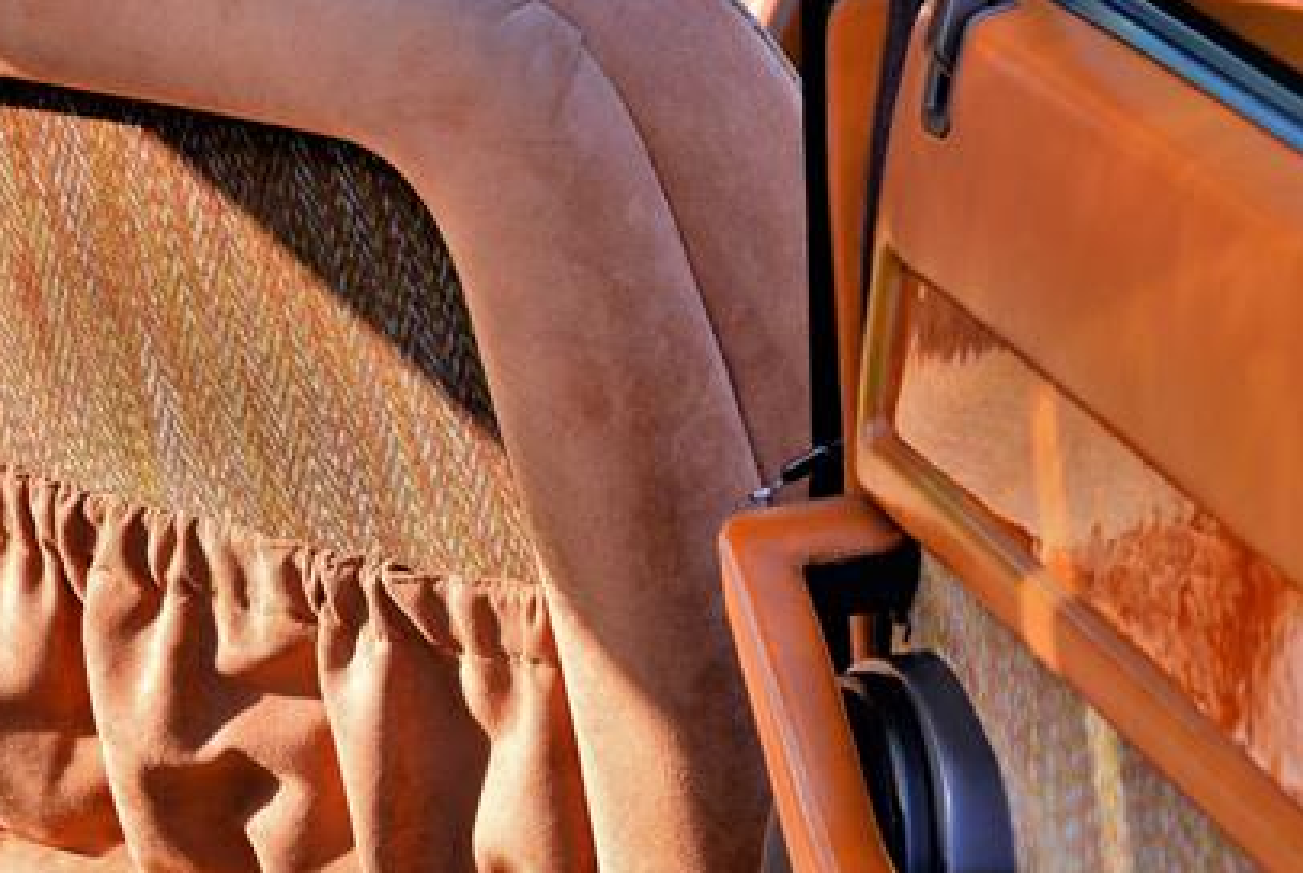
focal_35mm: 231
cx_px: -170
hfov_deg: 8.8
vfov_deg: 6.0
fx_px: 8373
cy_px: 77
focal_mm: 98
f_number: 8
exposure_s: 1/100
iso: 200
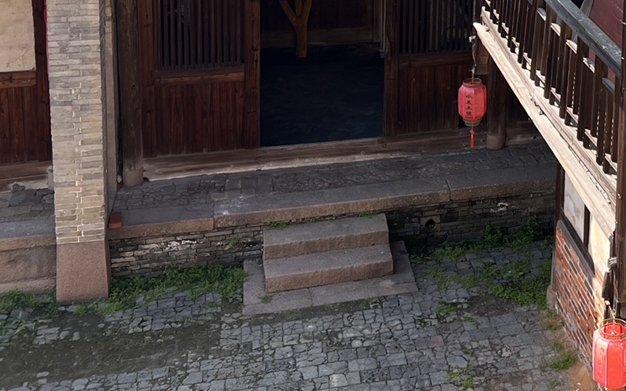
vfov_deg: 19.0
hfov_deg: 30.4
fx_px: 1092
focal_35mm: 64
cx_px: 582
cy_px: -94
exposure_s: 1/982
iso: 50
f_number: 1.5
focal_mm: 5.7
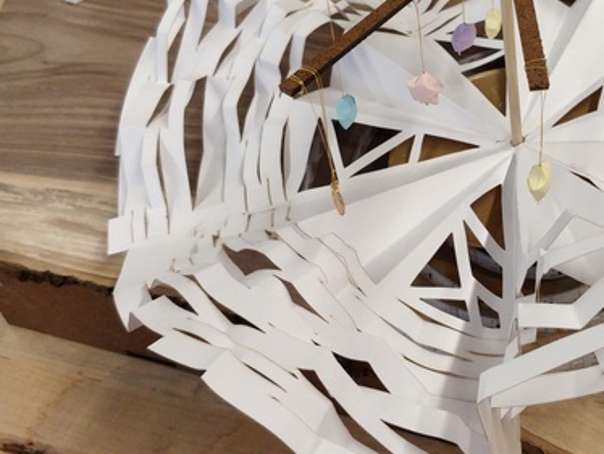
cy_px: 167
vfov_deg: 29.6
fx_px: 856
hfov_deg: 37.8
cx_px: 463
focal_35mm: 49
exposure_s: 1/50
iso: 500
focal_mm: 4.1
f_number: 1.7
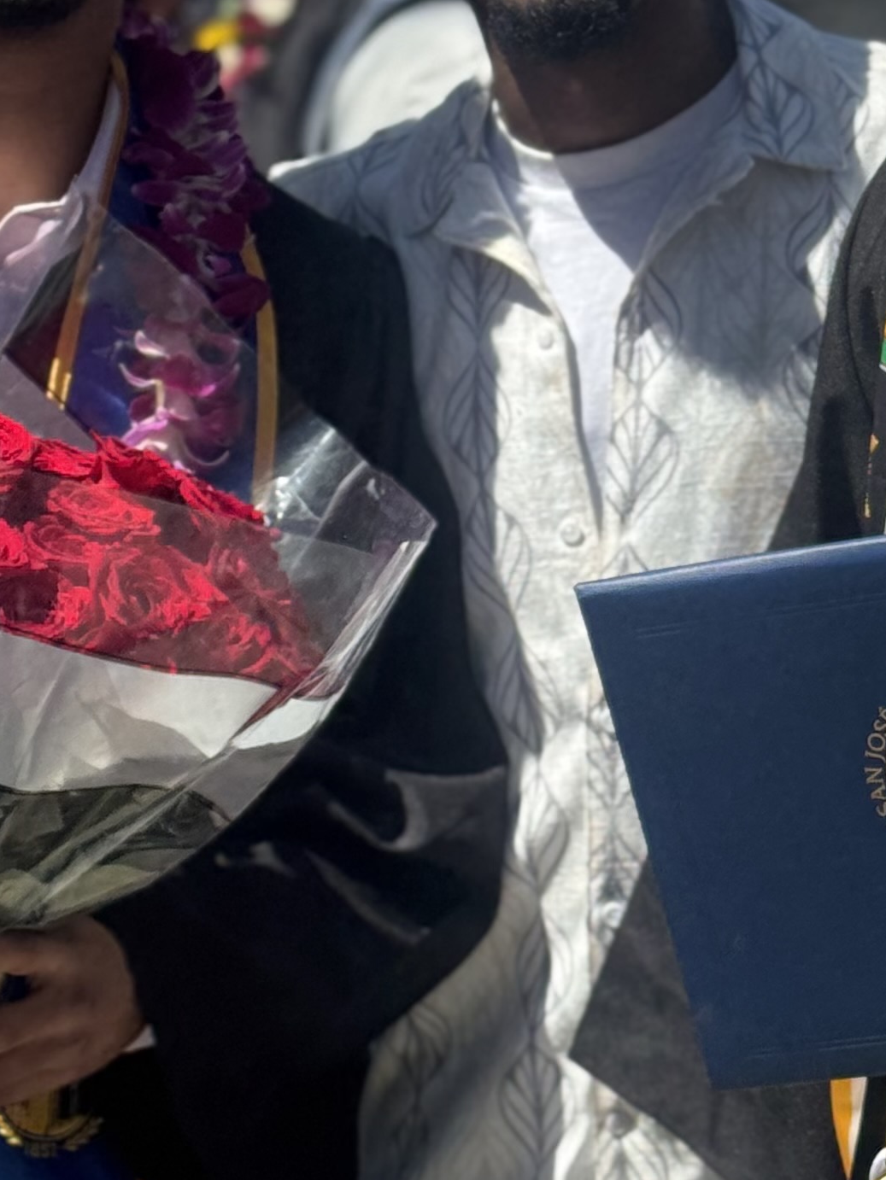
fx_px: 4776
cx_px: 619
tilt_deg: -5.9
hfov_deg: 10.6
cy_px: 435
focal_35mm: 140
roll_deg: -0.4
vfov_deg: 14.1
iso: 64
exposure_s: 1/3425
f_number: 1.78
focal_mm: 6.76
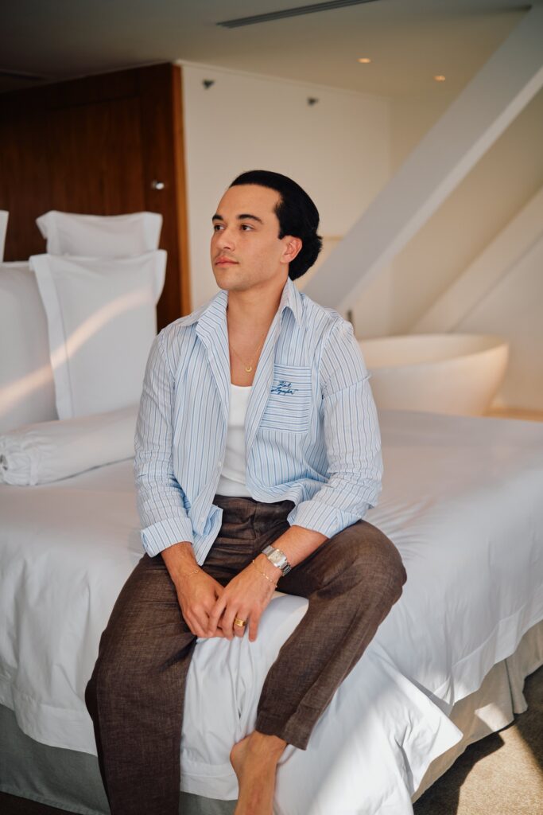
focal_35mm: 41
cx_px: 272
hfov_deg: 32.6
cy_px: 408
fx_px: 927
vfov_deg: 47.4
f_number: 1.2
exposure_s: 1/200
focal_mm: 27
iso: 200
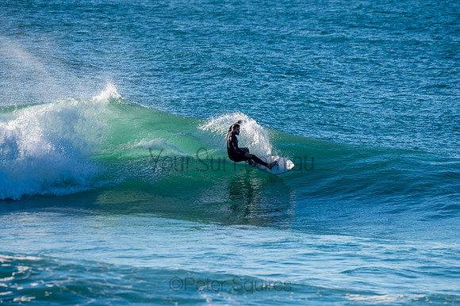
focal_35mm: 613
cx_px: 230
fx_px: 7825
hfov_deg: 3.4
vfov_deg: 2.2
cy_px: 153
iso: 64
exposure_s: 1/320
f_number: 7.1
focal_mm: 500
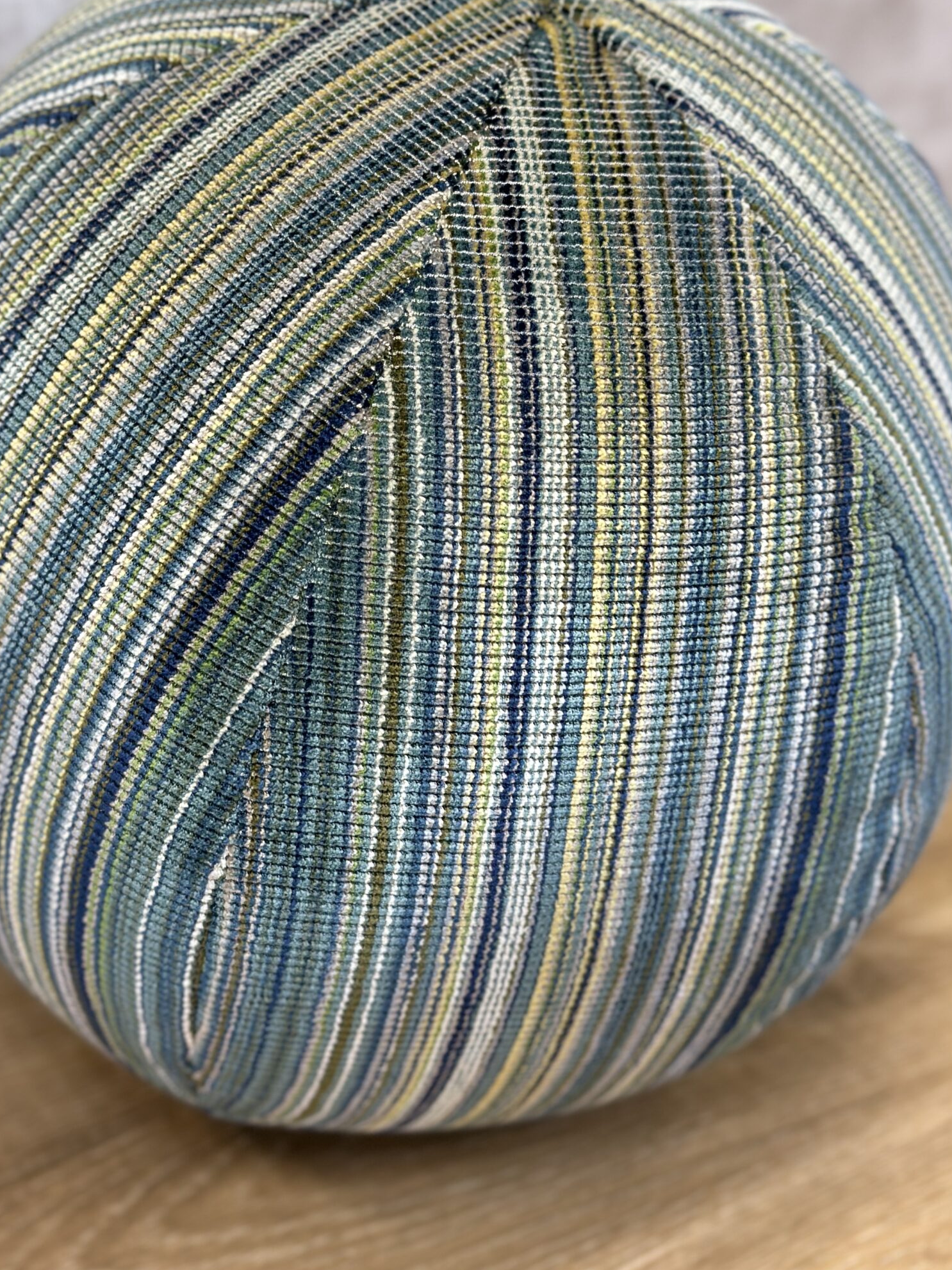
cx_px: 436
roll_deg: +2.3
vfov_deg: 31.1
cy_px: 529
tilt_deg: -26.9
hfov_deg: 23.6
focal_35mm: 62
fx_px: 2274
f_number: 1.78
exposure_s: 1/120
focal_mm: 6.86
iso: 100
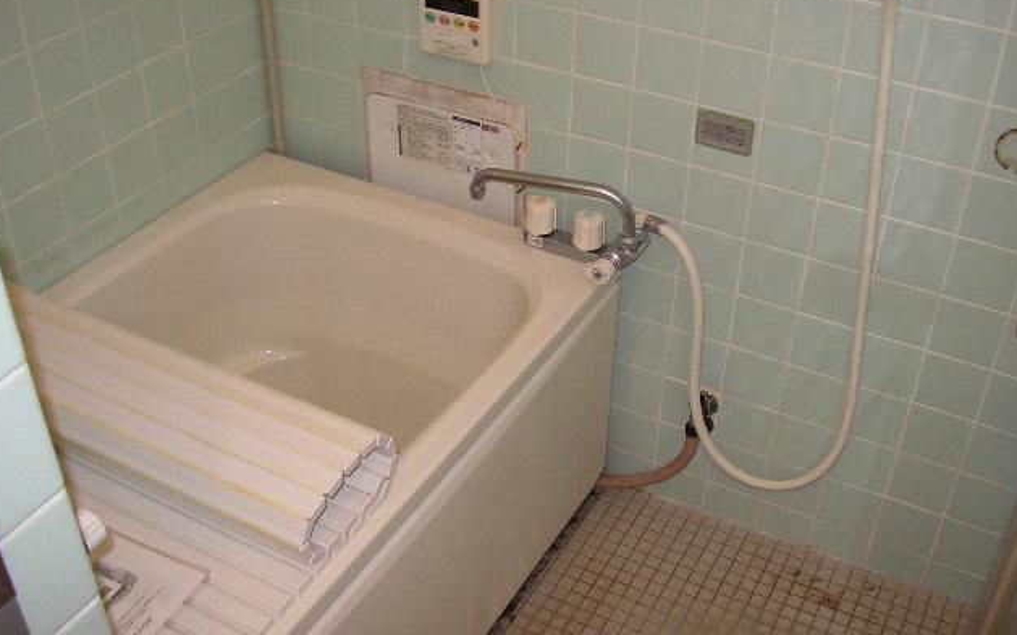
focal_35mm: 41
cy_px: 299
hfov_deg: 48.2
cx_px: 506
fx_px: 1136
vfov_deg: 31.2
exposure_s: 1/30
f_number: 2.9
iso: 100
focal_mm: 5.8
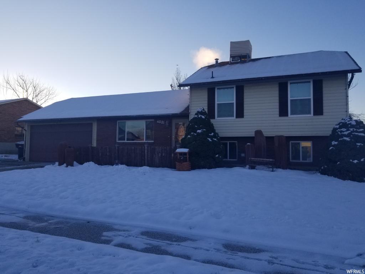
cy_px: 137
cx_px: 182
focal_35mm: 26
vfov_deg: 53.1
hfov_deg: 67.3
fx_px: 274
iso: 50
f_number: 1.7
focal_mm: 4.25
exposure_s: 1/1468
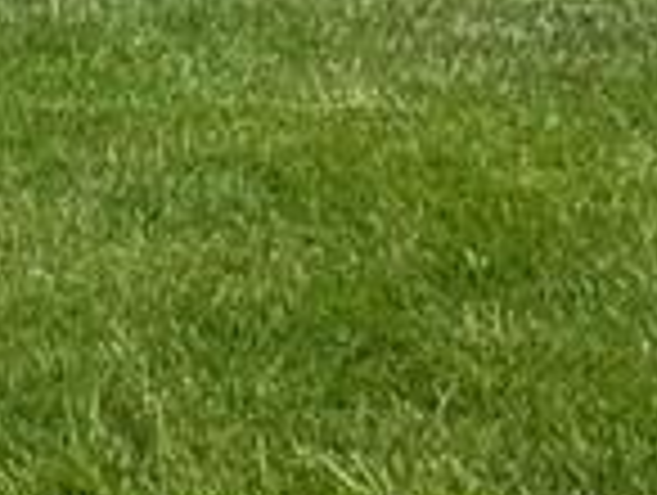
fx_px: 3460
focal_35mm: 182
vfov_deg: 7.5
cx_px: -693
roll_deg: +1.5
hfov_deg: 10.0
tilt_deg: +5.8
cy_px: -806
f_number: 1.5
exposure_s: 1/6579
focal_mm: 5.7
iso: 50
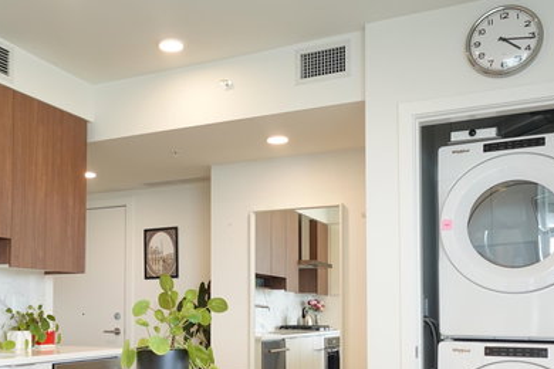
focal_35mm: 41
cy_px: 286
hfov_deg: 46.7
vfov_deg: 31.9
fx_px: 631
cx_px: 189
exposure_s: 1/80
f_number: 2
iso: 160
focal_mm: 7.6
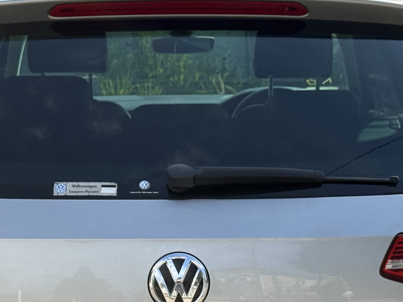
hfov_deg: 15.9
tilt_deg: -10.8
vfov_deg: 11.9
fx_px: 1444
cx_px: 175
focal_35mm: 124
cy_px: 286
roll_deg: +1.9
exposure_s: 1/3096
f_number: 1.78
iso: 100
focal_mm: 6.76
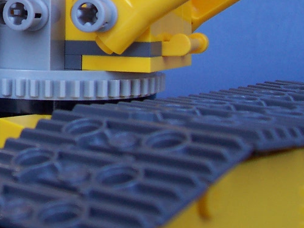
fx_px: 781
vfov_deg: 16.0
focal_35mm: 89
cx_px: -59
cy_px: -37
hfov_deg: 20.6
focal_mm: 5.6
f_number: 2.8
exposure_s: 1/60
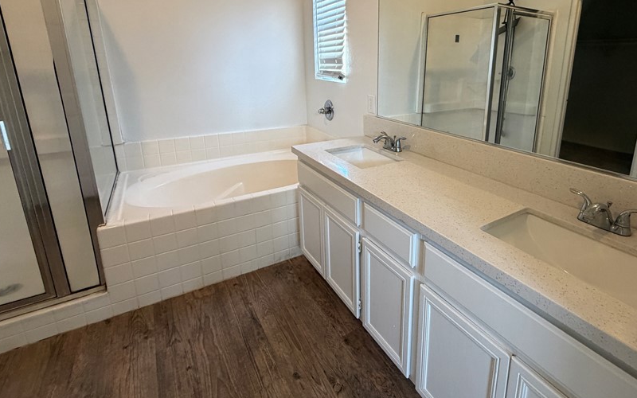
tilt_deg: -14.1
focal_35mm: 19
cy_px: 139
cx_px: 383
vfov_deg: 61.0
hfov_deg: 86.9
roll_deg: -0.2
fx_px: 330
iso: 320
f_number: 2.2
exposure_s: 1/60
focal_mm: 2.22
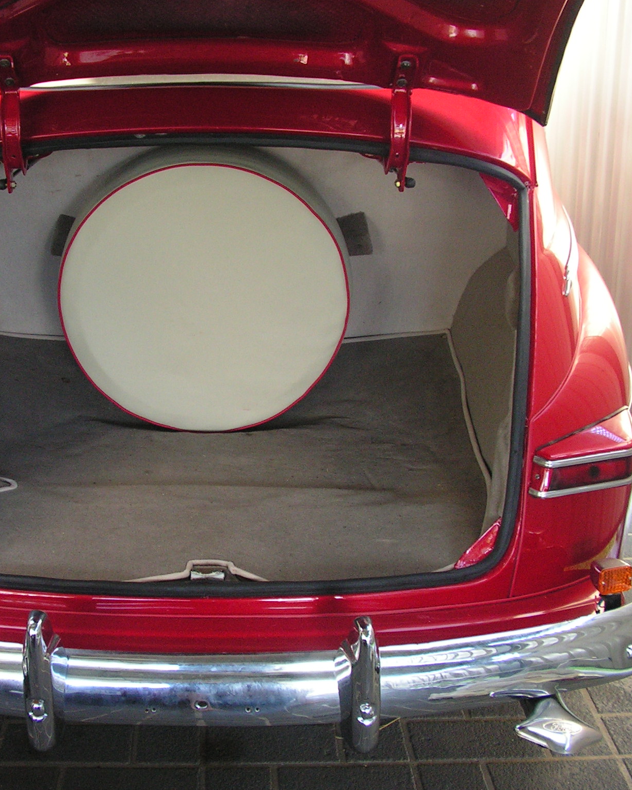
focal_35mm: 47
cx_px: 222
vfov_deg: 39.5
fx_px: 1099
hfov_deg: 31.9
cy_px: 395
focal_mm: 6
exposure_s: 1/40
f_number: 3.2
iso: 160
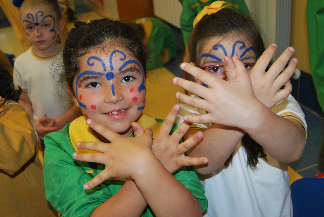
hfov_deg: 41.1
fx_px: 433
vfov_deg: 28.2
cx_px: 162
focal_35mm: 48
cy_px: 108
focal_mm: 32
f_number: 4.5
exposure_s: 1/60
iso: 200
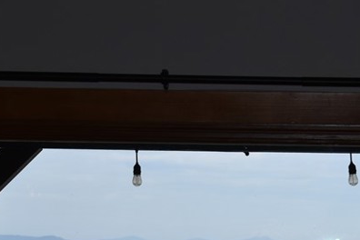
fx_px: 1860
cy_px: 280
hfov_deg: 11.1
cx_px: 147
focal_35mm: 186
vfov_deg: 7.3
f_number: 8
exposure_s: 1/200
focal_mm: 48
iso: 100
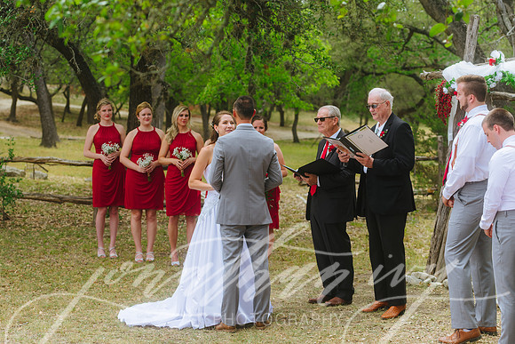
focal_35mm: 77
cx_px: 234
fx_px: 1095
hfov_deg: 26.5
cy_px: 156
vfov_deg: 17.8
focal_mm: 70
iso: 31
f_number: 2.8
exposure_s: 1/400
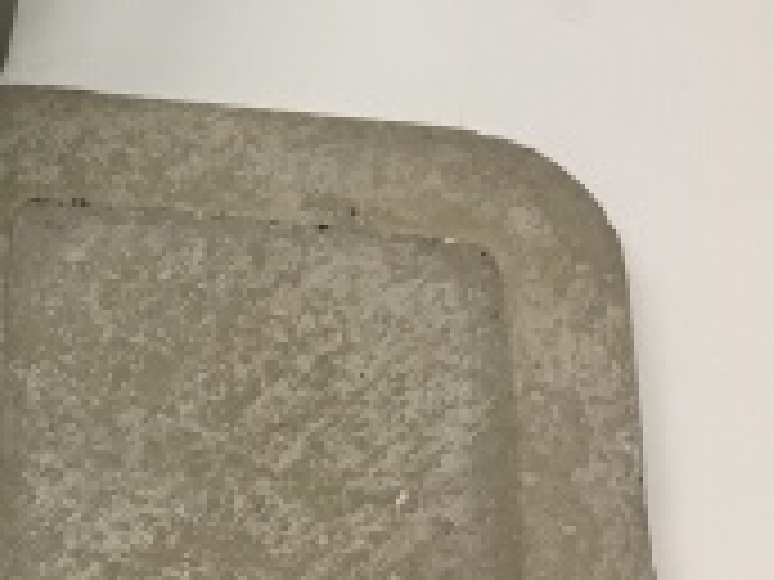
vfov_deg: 16.4
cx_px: -277
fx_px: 2012
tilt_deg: -61.0
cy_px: 234
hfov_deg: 19.7
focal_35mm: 90
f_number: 2.2
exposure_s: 1/33
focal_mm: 4.15
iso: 100
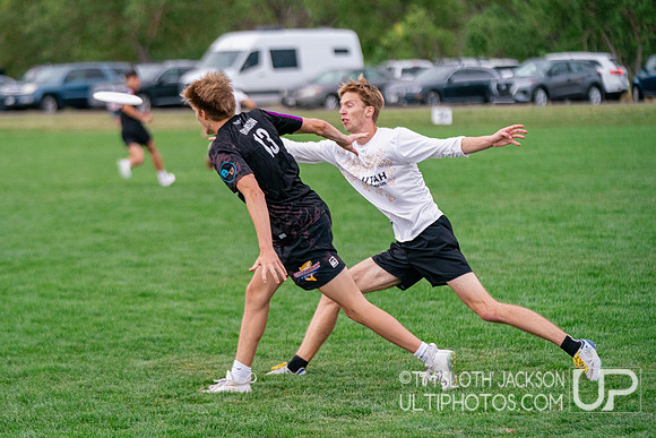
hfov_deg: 12.6
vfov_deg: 8.4
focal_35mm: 163
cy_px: 275
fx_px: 2967
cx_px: 269
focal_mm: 128
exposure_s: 1/6400
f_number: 2.8
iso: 2000
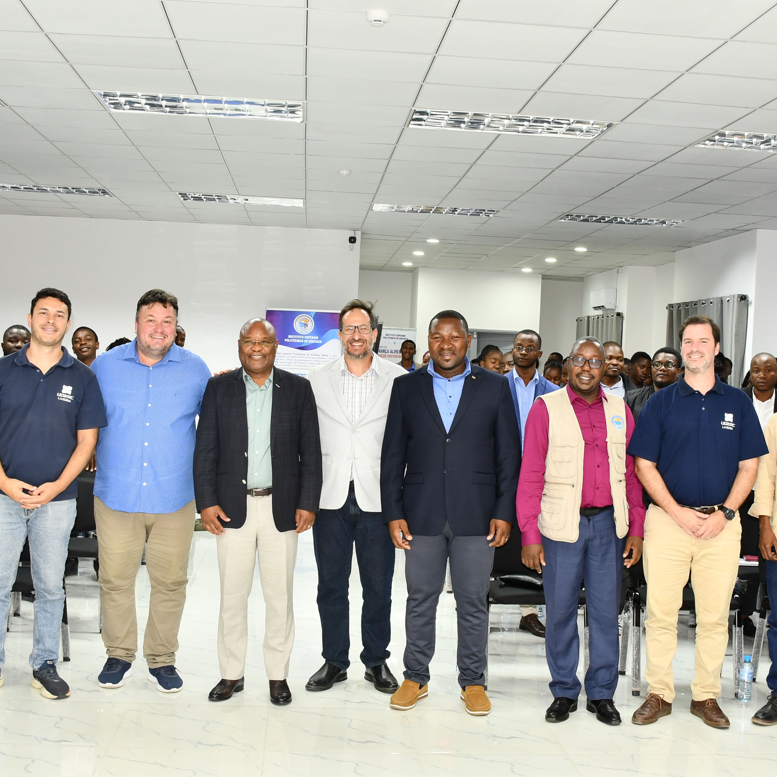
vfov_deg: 36.8
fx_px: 1168
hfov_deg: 36.8
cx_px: 427
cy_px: 389
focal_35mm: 46
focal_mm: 18
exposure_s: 1/30
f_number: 4.5
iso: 400
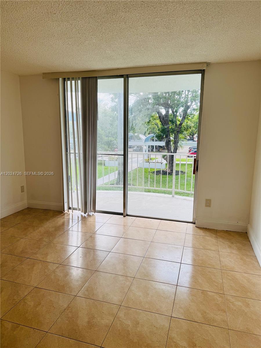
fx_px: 241
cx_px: 130
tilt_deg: -9.3
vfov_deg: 71.6
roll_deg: -0.6
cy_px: 174
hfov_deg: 56.8
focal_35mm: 24
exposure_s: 1/723
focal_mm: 6.76
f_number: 1.78
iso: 80
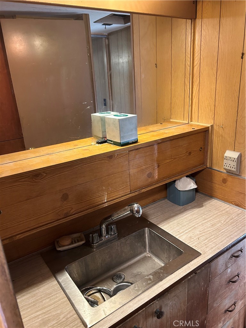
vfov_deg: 67.3
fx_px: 246
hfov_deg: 53.1
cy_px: 164
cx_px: 123
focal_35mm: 26
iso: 320
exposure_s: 1/60
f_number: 1.5
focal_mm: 5.7
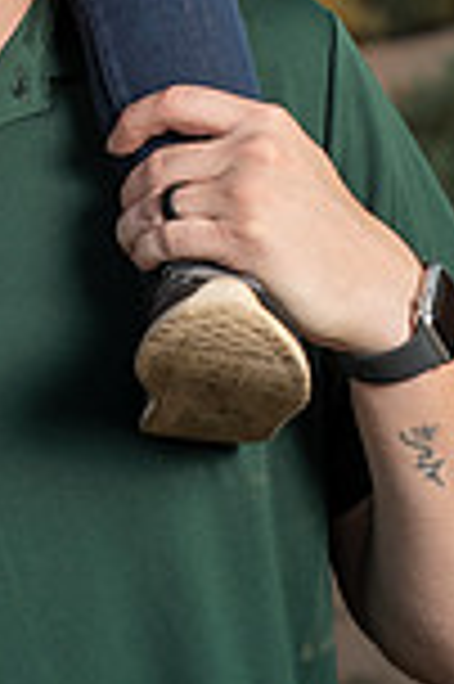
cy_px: -252
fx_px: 3318
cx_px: -22
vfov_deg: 11.4
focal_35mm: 175
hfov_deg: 7.8
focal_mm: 59
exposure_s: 1/160
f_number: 5
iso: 100
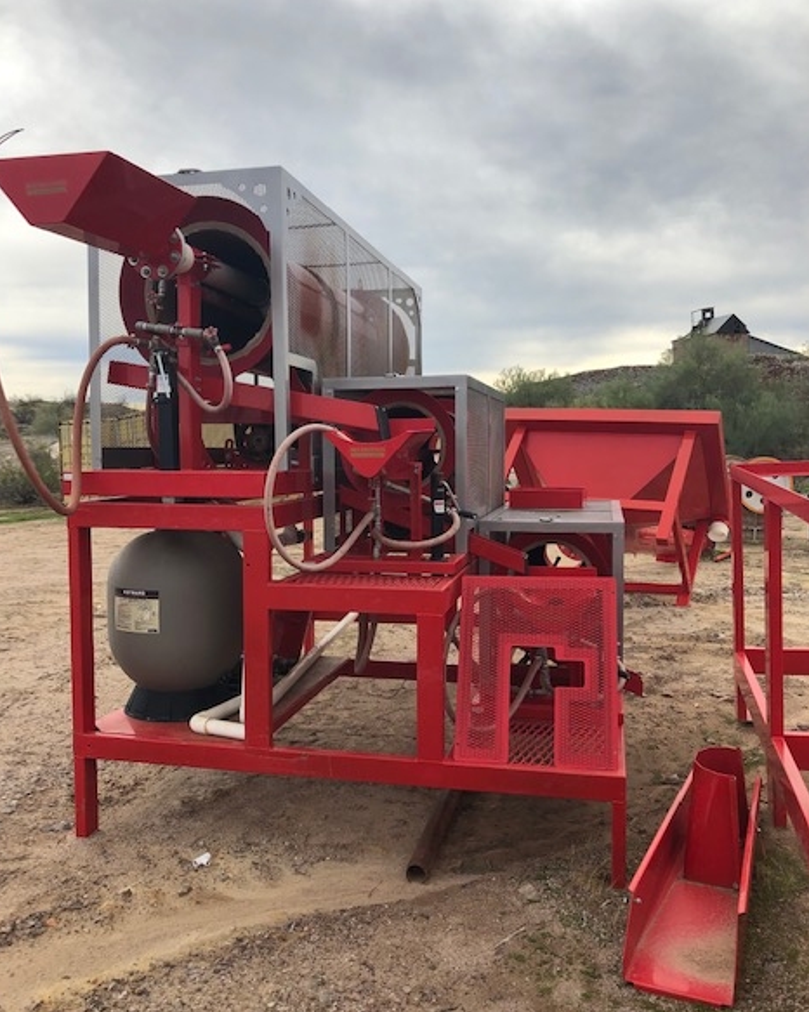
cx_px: 398
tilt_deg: -2.8
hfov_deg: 48.5
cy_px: 521
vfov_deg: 58.8
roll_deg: +1.5
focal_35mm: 30
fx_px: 898
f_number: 1.8
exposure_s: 1/1656
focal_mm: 3.99
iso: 20
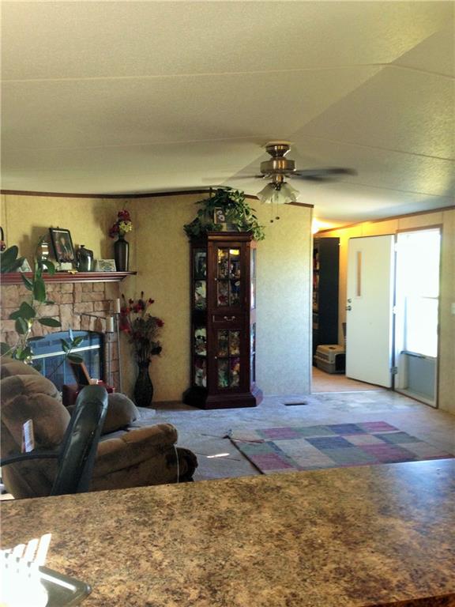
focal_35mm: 33
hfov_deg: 42.9
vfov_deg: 55.4
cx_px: 228
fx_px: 578
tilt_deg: -4.2
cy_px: 304
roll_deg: -0.7
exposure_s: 1/20
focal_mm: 4.12
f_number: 2.4
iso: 125
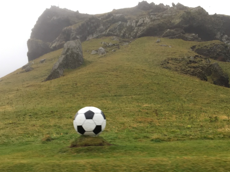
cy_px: 116
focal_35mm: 41
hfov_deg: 45.5
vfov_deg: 34.8
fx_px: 272
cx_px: 137
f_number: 2.2
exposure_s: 1/120
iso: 40
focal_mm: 4.15
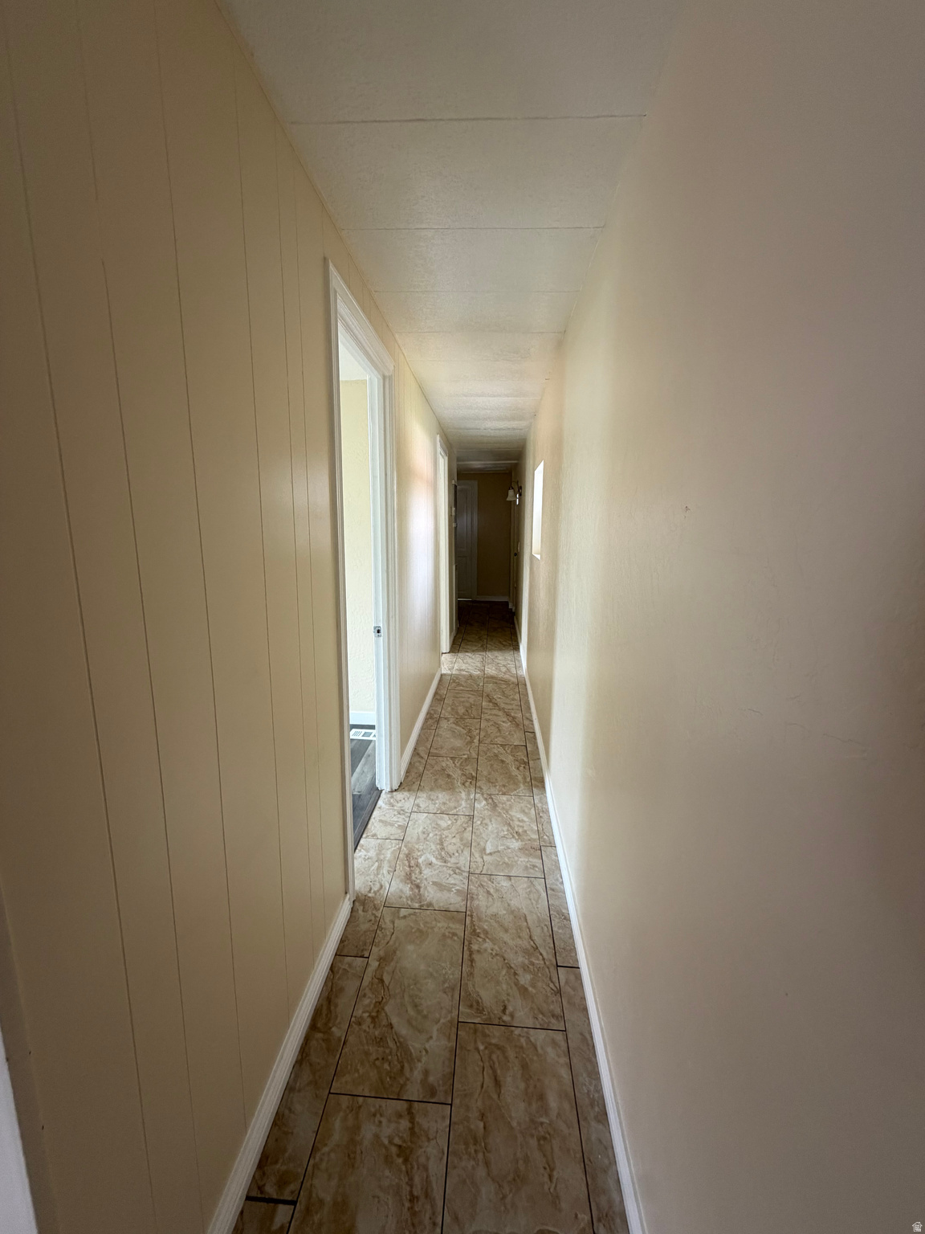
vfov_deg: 102.1
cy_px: 617
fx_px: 499
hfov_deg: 85.7
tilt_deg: -9.0
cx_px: 462
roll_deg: -1.3
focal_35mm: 14
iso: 200
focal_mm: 2.22
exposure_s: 1/121
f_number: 2.2
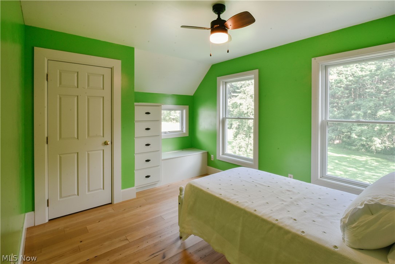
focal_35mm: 17
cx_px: 198
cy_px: 132
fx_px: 187
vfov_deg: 70.5
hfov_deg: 93.3
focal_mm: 17
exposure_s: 1/6
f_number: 22
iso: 800
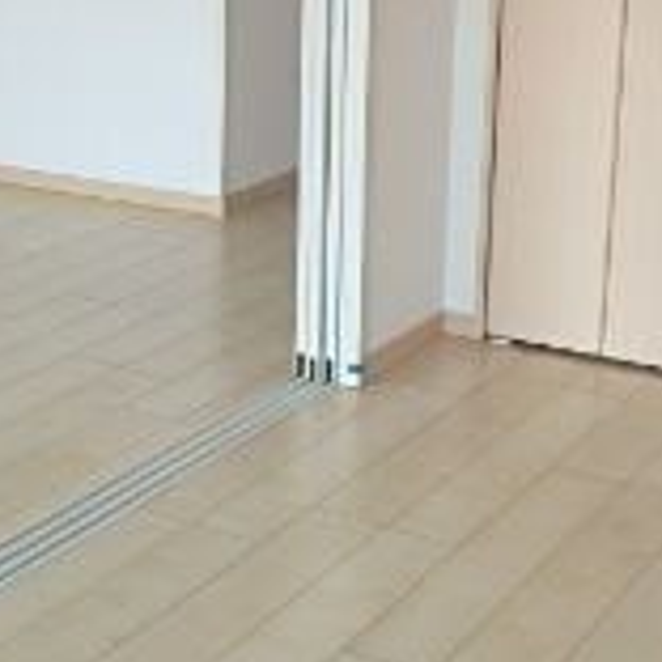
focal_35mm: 76
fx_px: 1644
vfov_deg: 22.7
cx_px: 85
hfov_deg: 22.3
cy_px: 229
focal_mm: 3.7
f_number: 3.5
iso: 125
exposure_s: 1/60
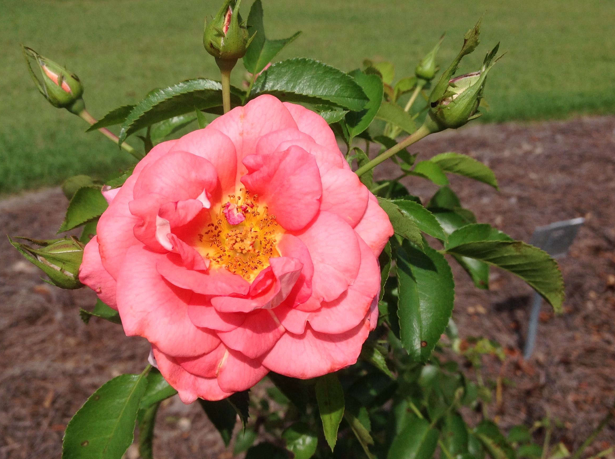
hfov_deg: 47.9
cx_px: 282
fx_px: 692
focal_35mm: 39
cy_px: 234
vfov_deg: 36.7
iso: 64
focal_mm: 4.28
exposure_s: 1/2747
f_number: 2.4
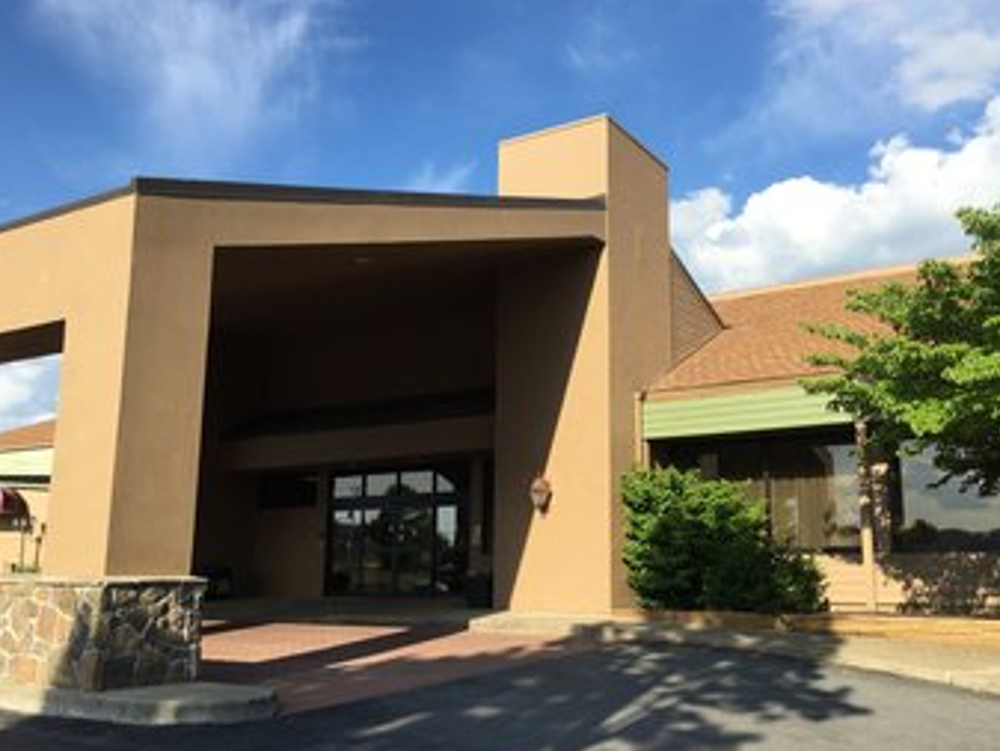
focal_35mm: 33
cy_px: 401
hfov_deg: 55.2
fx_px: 954
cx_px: 558
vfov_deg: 42.9
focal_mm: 4.15
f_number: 2.2
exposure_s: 1/1236
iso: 32
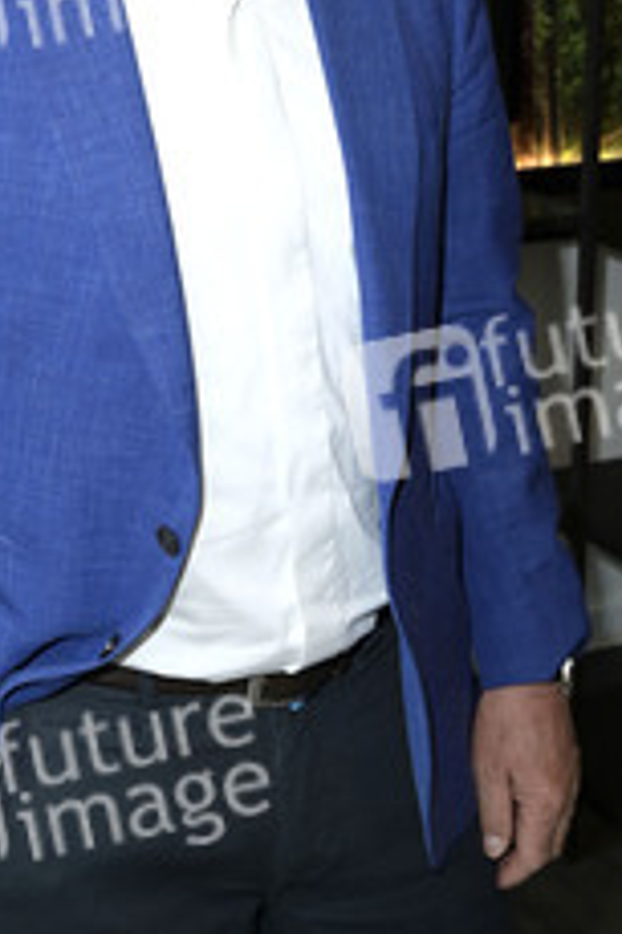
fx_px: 1713
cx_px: 179
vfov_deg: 29.8
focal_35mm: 66
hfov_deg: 20.5
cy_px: 183
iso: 800
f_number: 6.3
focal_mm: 38
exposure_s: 1/160
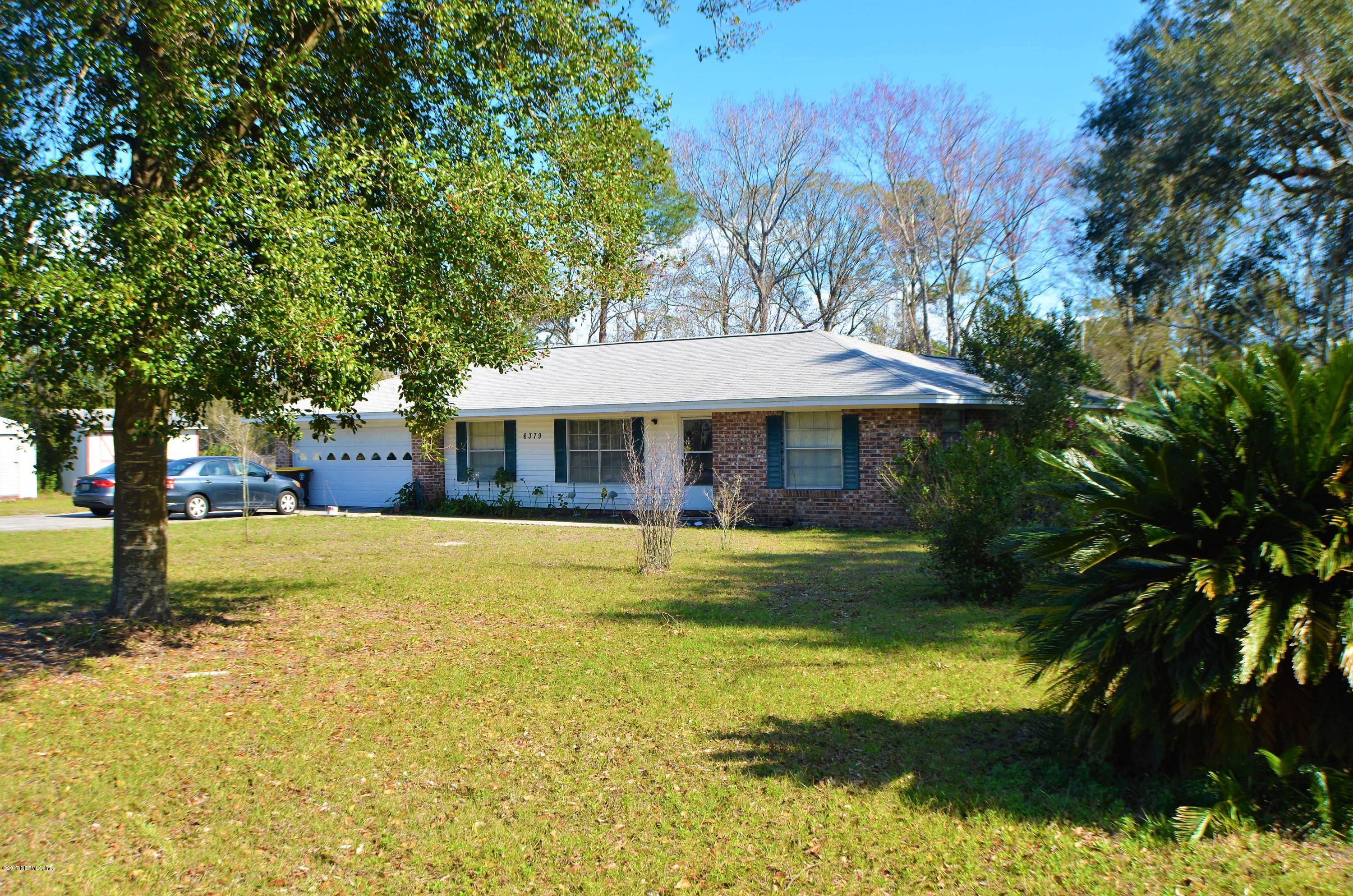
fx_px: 1688
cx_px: 676
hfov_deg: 43.7
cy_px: 448
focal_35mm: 45
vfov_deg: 29.7
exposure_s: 1/200
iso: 100
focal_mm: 30
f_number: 7.1
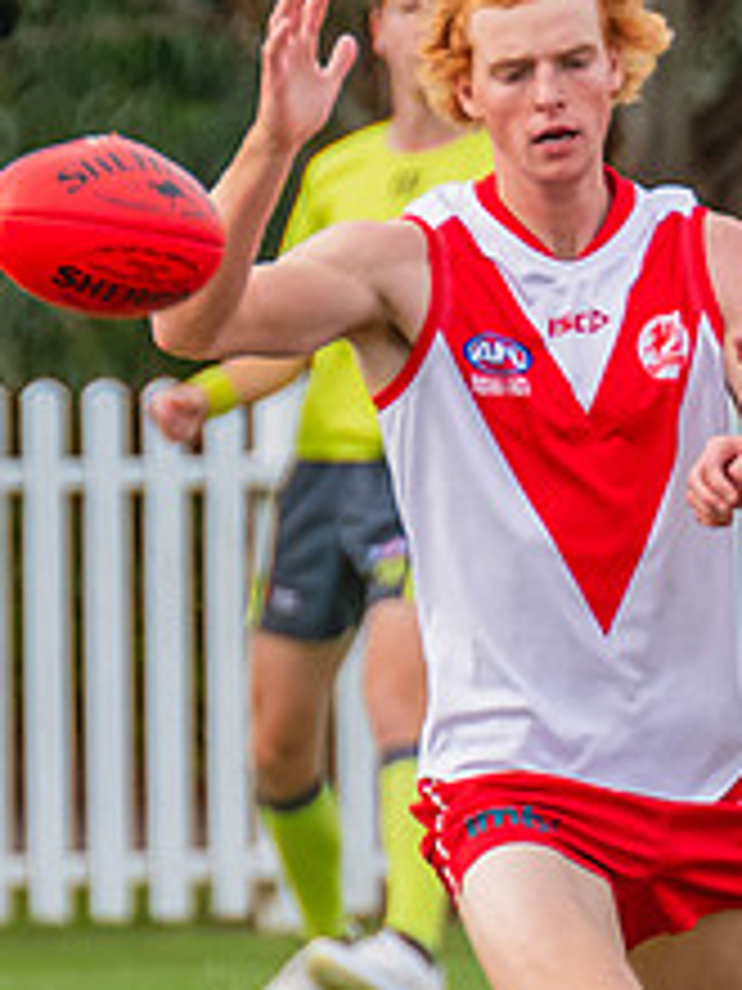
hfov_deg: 0.7
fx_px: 61733
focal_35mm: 2160
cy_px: 666
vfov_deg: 0.9
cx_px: 980
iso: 800
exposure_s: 1/1600
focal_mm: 420
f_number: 5.6
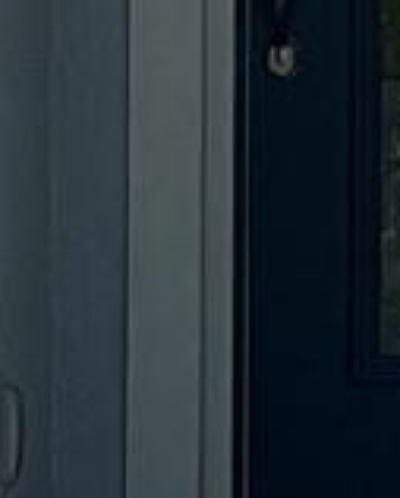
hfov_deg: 5.3
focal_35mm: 286
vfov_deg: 6.6
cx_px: 724
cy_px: -303
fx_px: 4220
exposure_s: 1/3322
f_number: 1.8
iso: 25
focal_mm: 3
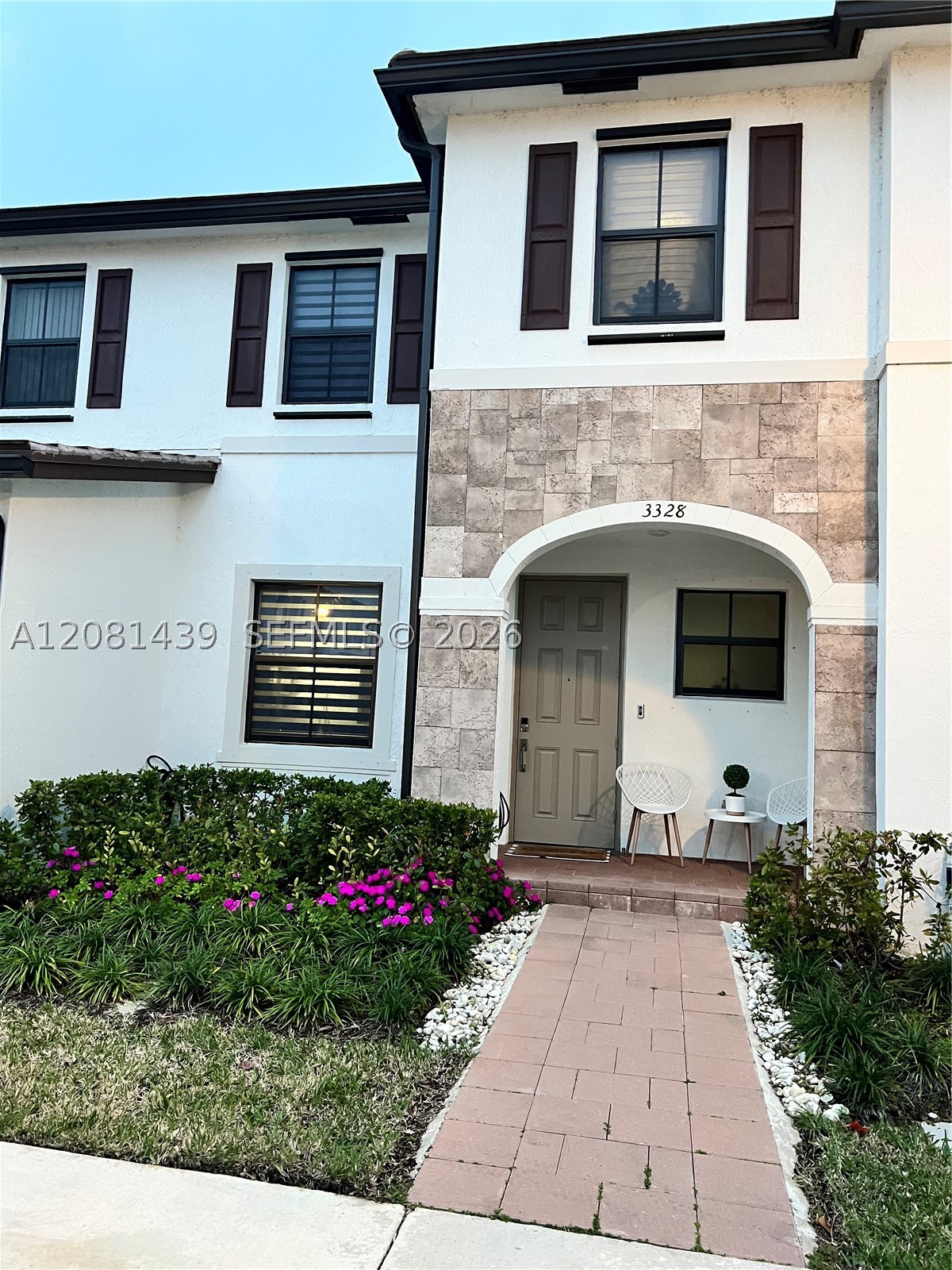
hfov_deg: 53.1
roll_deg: -2.7
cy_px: 635
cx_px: 476
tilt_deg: +8.2
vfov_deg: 67.3
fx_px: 953
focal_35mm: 26
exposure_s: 1/60
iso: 320
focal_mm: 5.7
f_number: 1.5
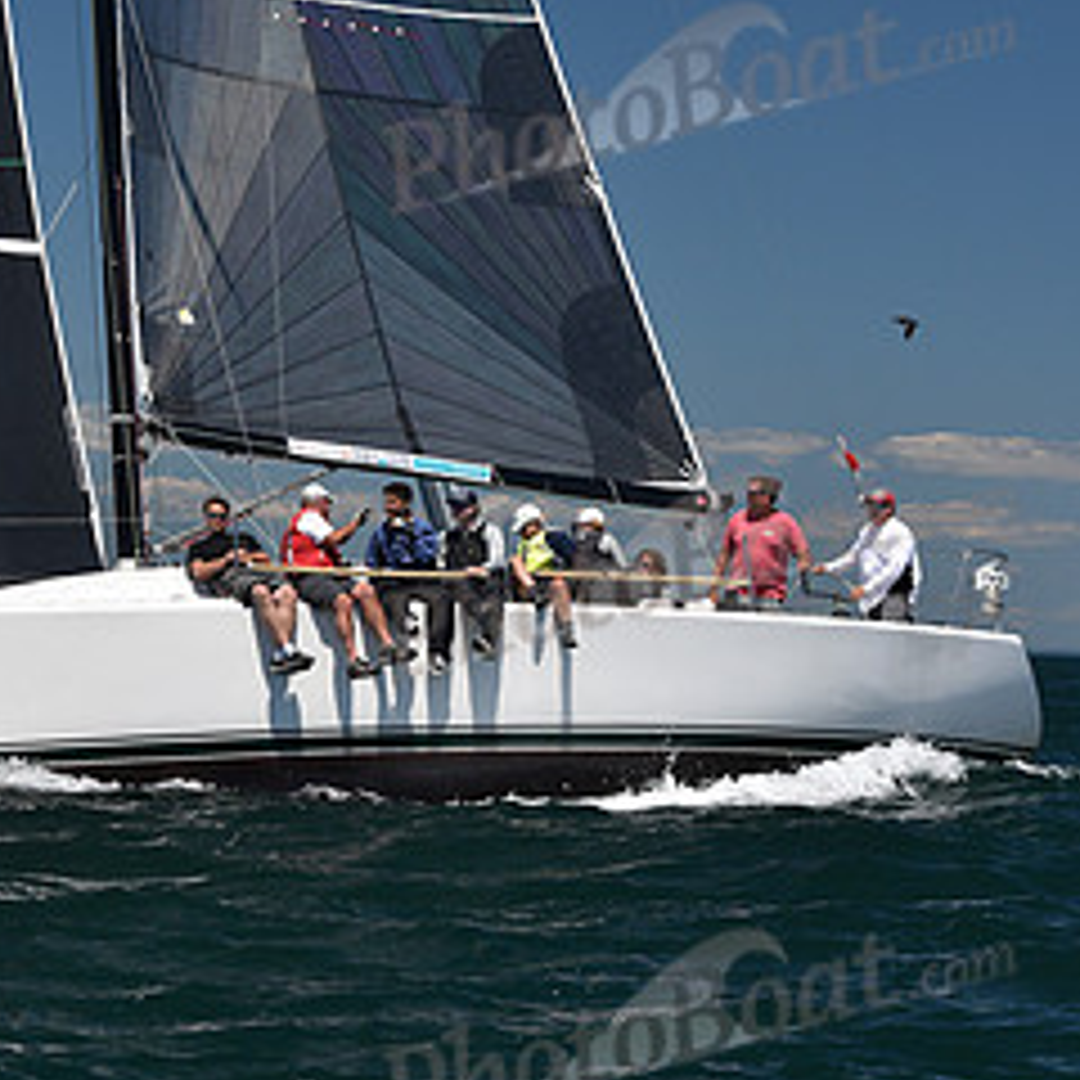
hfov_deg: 9.4
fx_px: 6530
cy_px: 394
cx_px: 153
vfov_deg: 9.4
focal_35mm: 185
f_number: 6.3
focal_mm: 90
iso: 250
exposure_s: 1/800
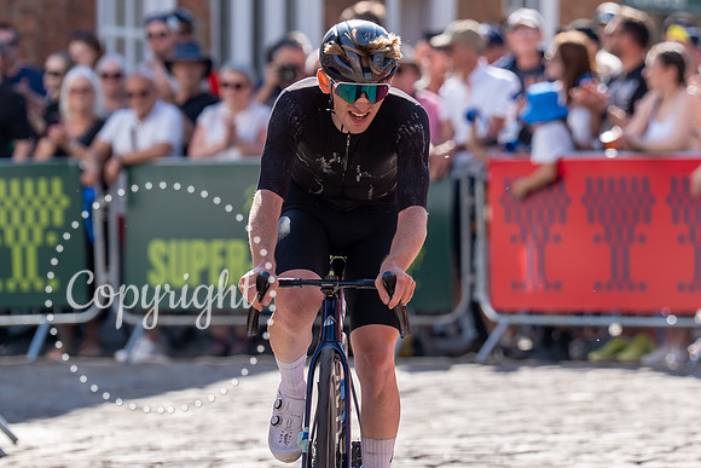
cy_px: 204
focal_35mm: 353
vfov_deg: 3.9
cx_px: 418
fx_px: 6879
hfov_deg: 5.8
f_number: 3.5
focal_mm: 178
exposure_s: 1/1000
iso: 125
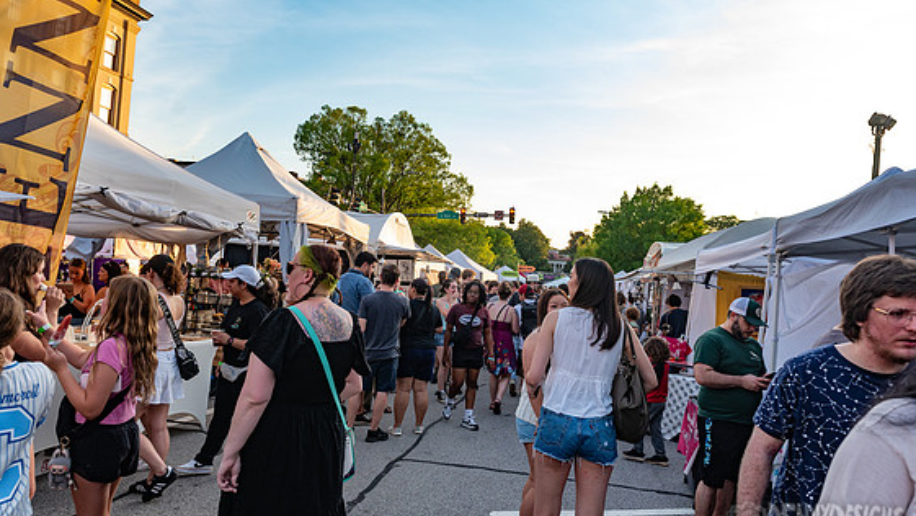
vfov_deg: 44.4
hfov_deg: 71.9
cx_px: 444
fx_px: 632
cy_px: 244
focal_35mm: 26
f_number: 5
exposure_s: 1/400
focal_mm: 24
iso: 400
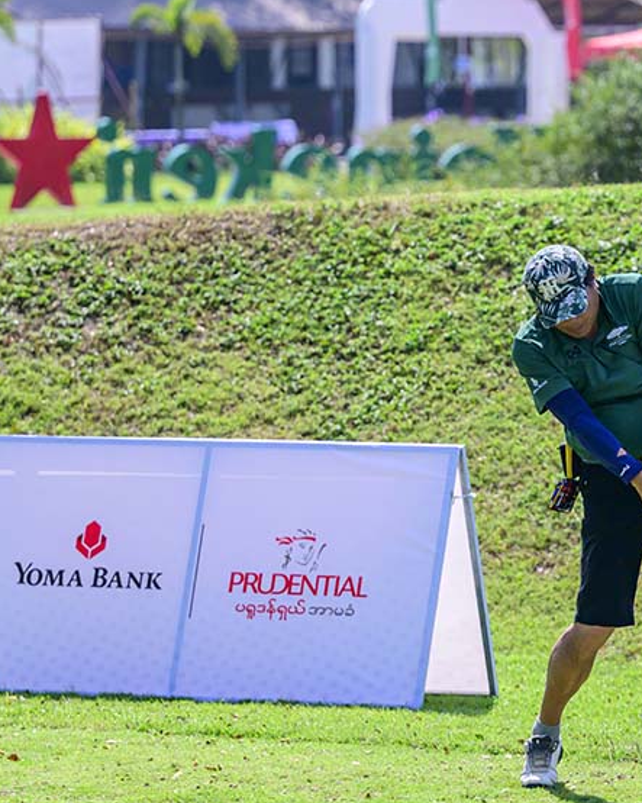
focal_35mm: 187
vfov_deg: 10.3
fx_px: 4443
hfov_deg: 8.2
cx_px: 591
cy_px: 459
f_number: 2.8
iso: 500
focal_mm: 115
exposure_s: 1/10000
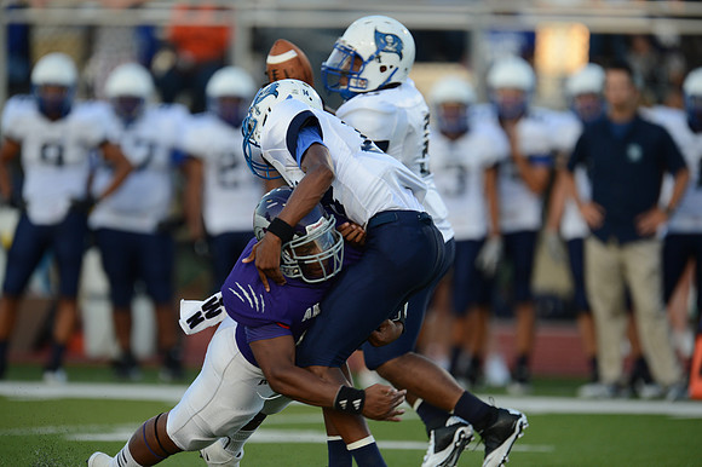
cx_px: 351
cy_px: 234
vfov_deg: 2.5
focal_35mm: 550
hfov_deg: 3.8
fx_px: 10718
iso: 800
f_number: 4
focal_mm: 550
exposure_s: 1/1000
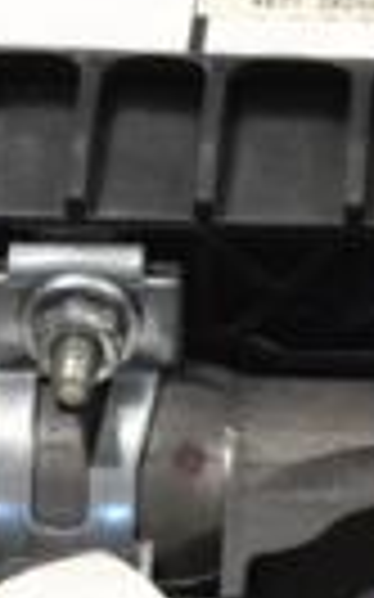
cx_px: 496
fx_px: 5420
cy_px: 252
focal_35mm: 332
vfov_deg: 6.3
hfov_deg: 3.9
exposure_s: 1/320
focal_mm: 48
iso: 3200
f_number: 9
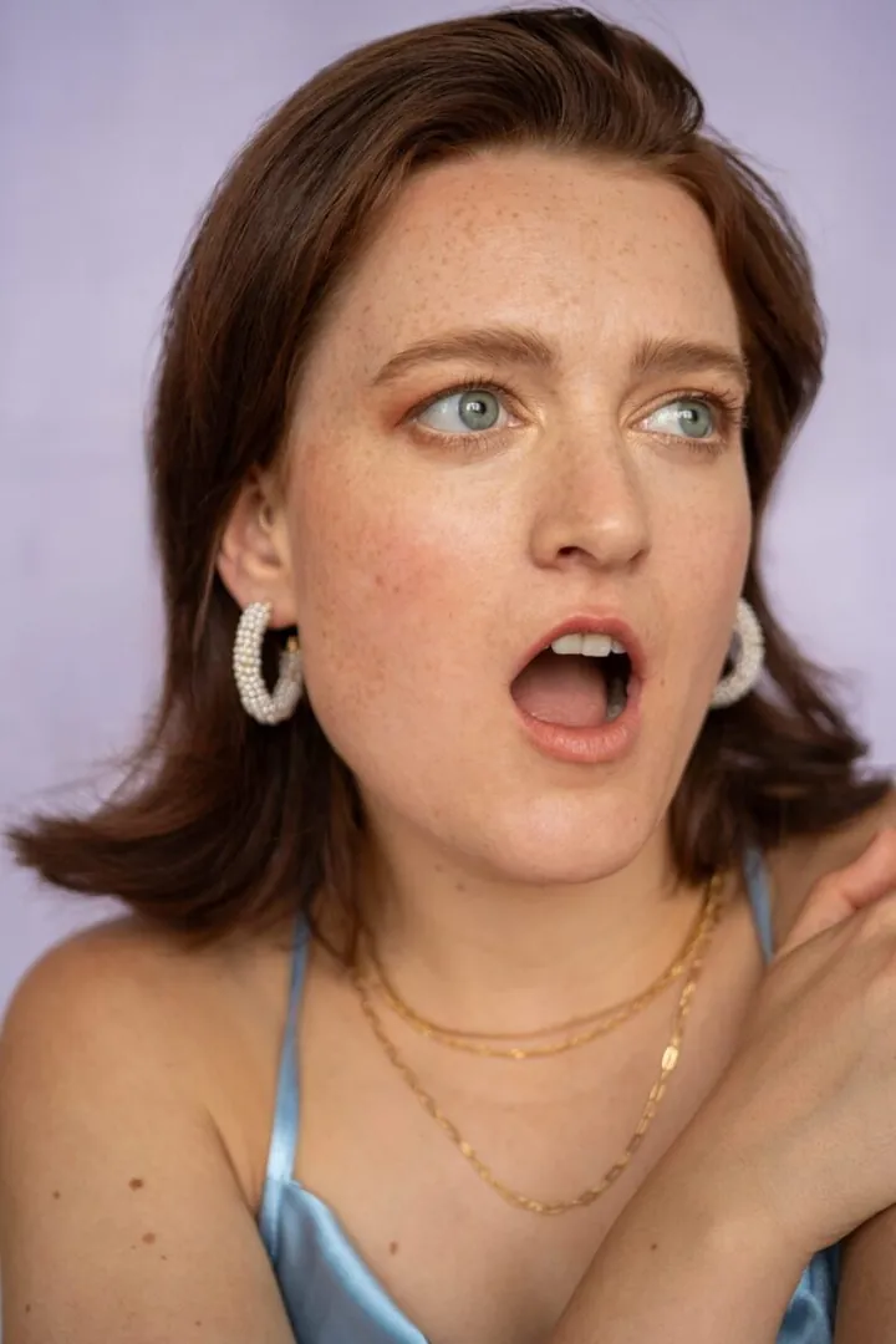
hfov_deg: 27.0
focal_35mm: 50
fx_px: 1867
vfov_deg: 39.6
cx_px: 448
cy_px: 672
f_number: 2.8
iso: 640
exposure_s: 1/320
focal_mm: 50
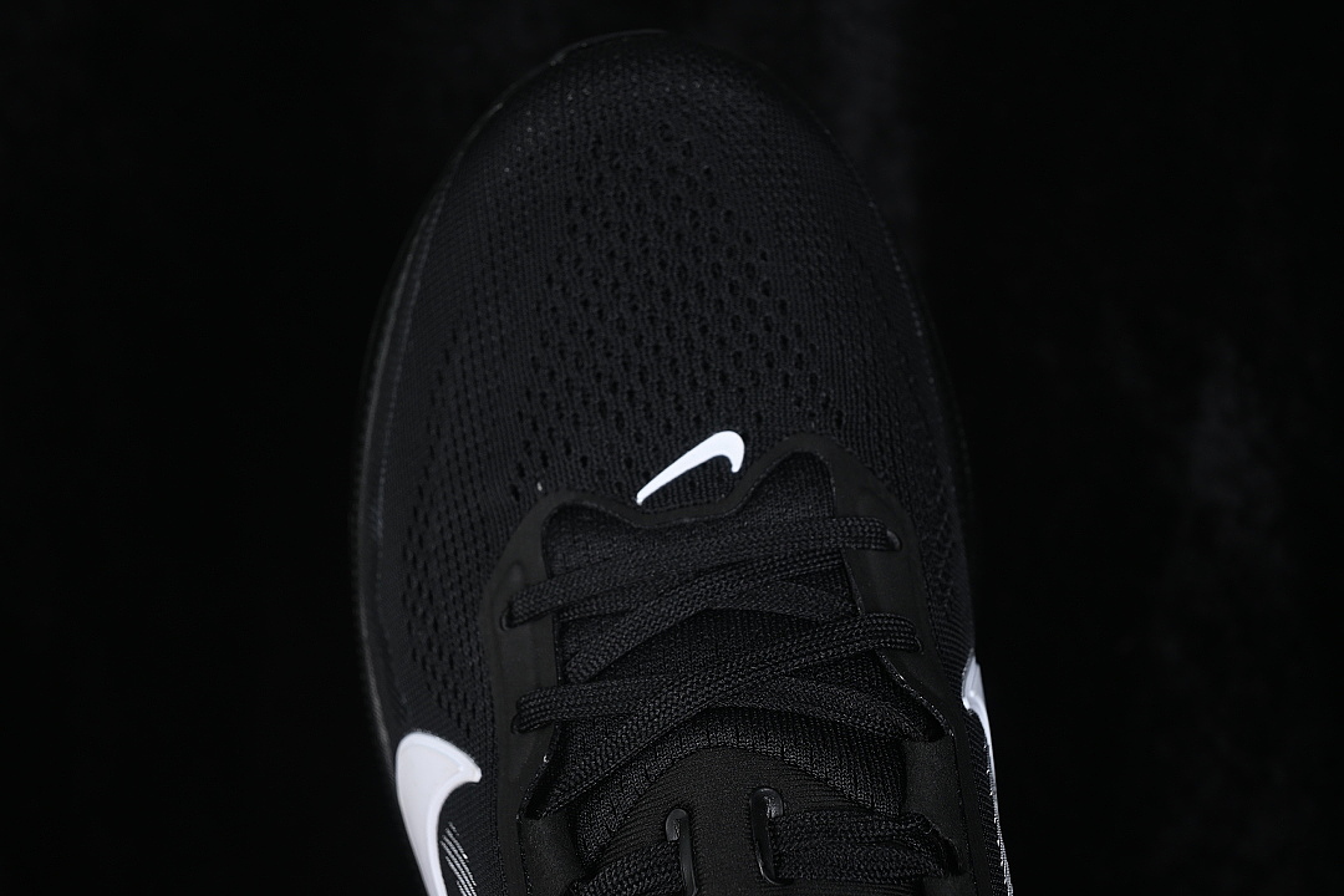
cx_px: 672
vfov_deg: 18.2
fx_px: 2800
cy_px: 448
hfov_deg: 27.0
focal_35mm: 75
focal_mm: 50
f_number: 6.3
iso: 160
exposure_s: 1/60
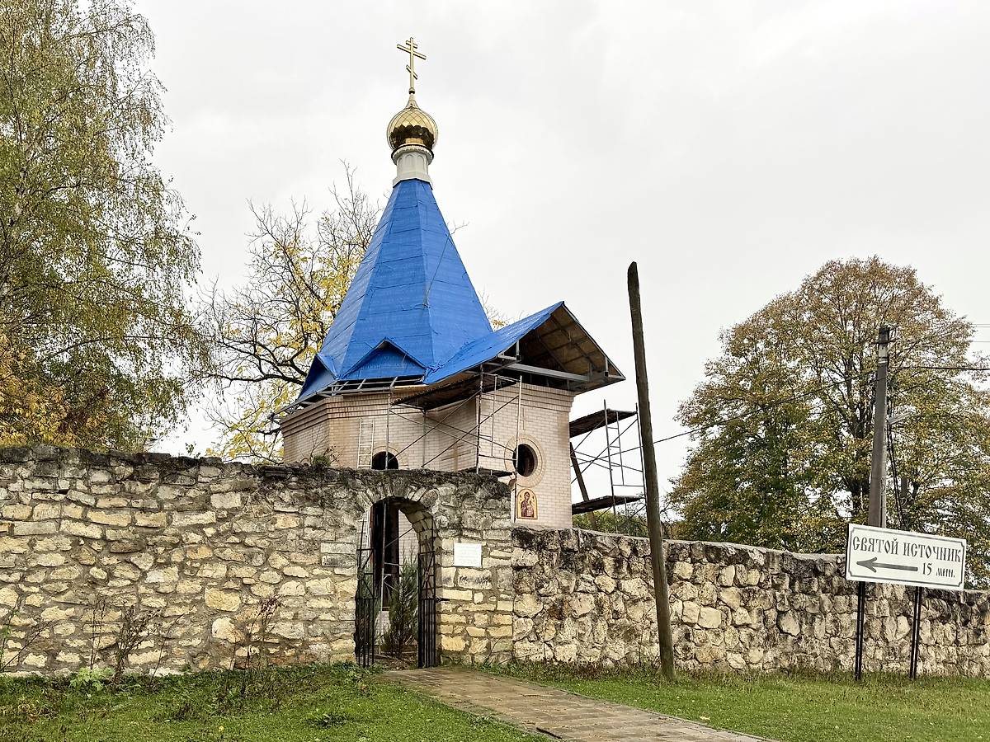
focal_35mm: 24
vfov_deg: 56.8
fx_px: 686
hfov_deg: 71.6
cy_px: 371
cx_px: 495
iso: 64
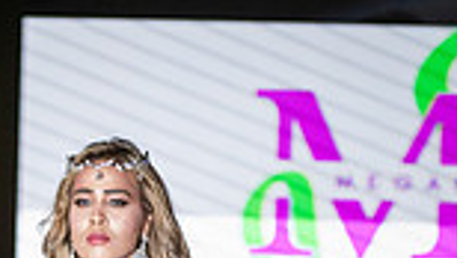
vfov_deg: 4.6
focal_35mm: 260
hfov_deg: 8.3
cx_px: 119
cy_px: 635
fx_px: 3154
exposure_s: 1/800
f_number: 2.8
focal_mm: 85
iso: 2500
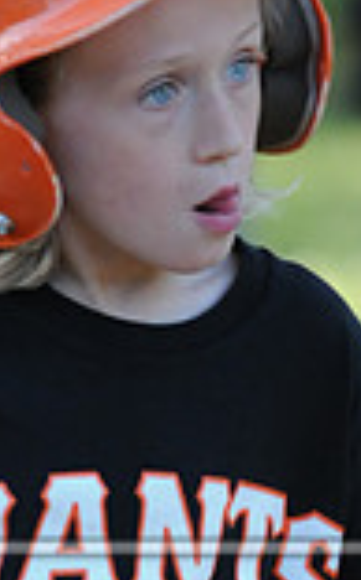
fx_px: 26955
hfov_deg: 0.8
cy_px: 714
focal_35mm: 1706
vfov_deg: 1.2
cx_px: 169
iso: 800
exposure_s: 1/800
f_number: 4
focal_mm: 300
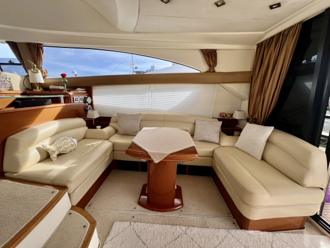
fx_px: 124
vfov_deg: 90.0
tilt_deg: -13.3
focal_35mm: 13
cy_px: 124
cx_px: 165
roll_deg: -1.5
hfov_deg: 106.2
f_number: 1.8
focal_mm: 1.57
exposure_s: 1/234
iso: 32
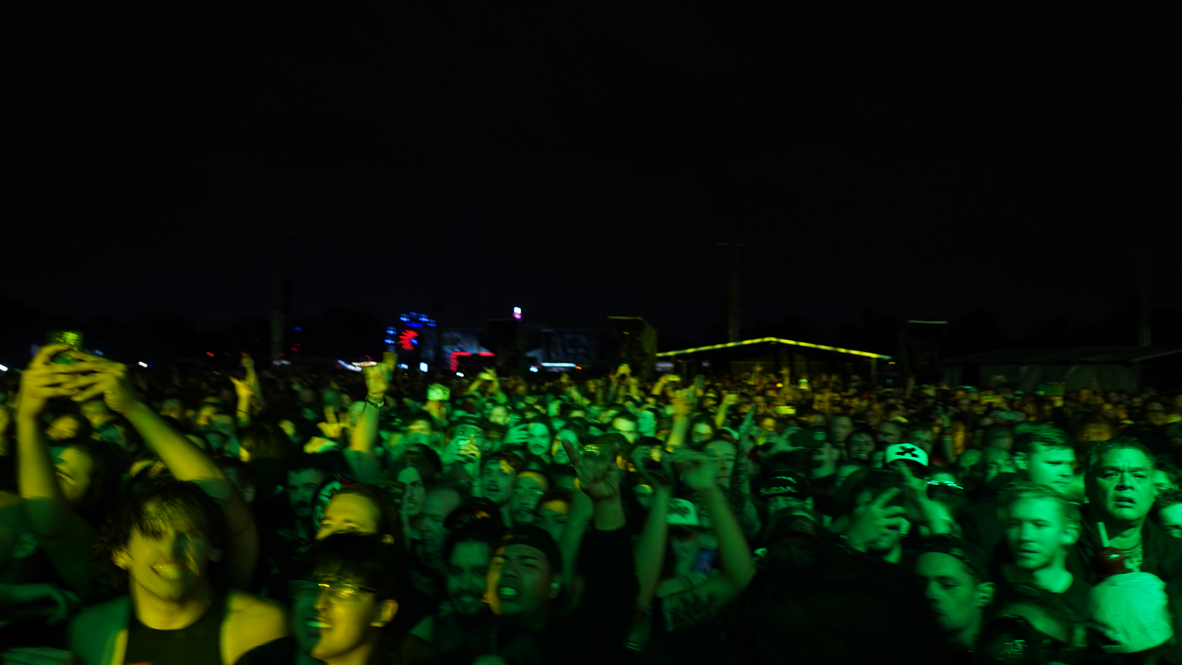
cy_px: 352
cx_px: 598
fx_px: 815
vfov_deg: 44.4
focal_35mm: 26
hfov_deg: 71.9
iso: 400
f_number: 4
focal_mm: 24
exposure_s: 1/30
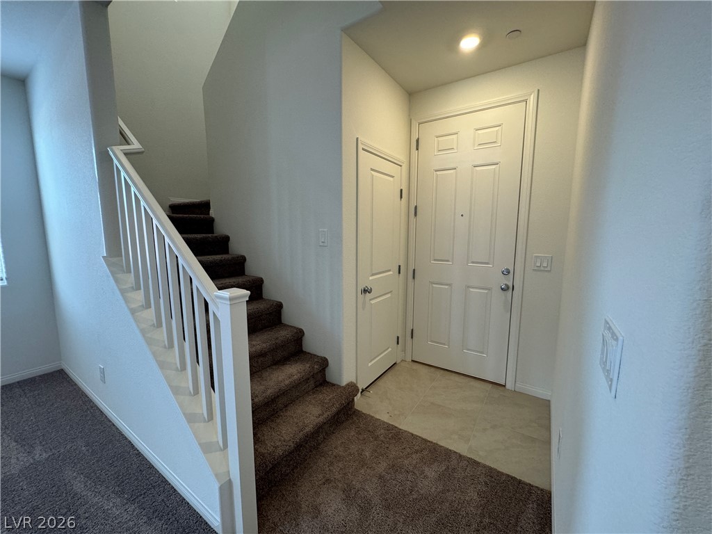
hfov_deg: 102.1
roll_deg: -0.2
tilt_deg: -7.0
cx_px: 356
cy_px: 267
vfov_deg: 85.7
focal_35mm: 14
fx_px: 288
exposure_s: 1/120
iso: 200
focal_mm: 2.22
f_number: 2.2
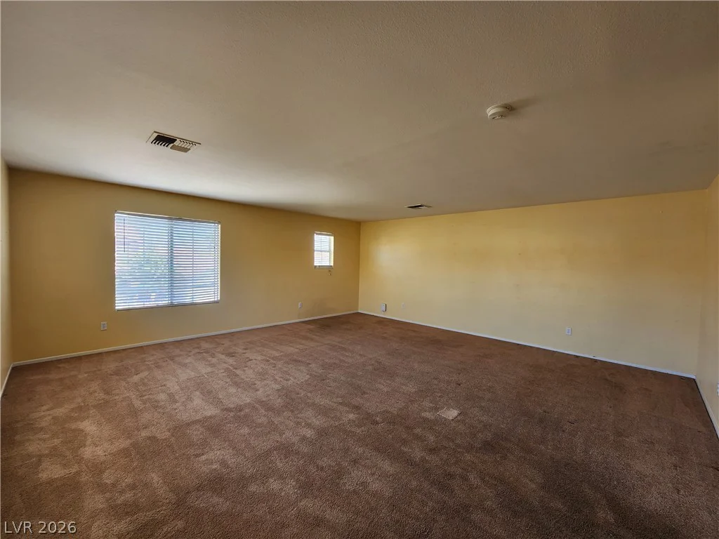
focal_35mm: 13
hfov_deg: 106.2
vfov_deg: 89.9
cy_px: 270
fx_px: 270
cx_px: 360
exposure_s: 1/60
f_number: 2.2
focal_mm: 2.2
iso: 64
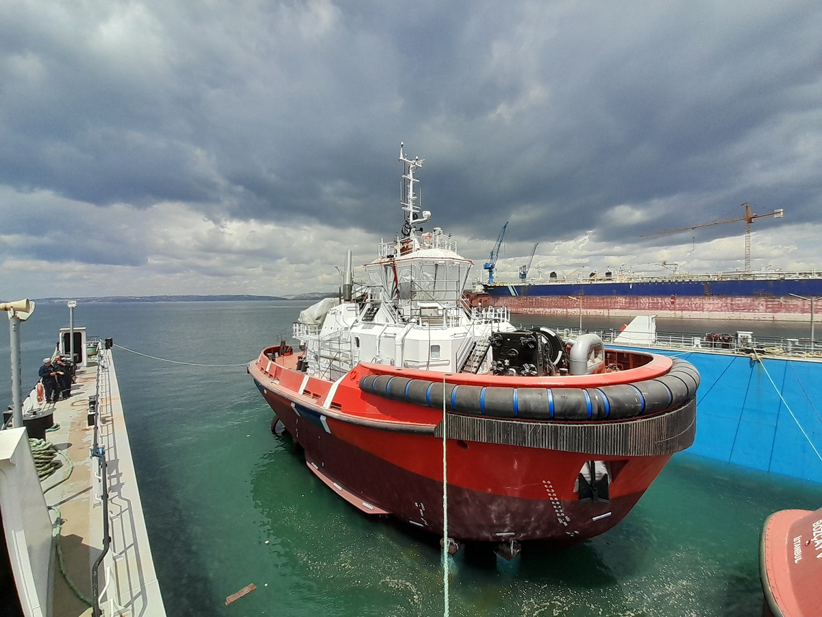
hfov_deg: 106.2
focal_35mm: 13
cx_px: 411
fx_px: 309
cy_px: 308
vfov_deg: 89.9
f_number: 2.2
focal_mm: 1.13
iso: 40
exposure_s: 1/1715
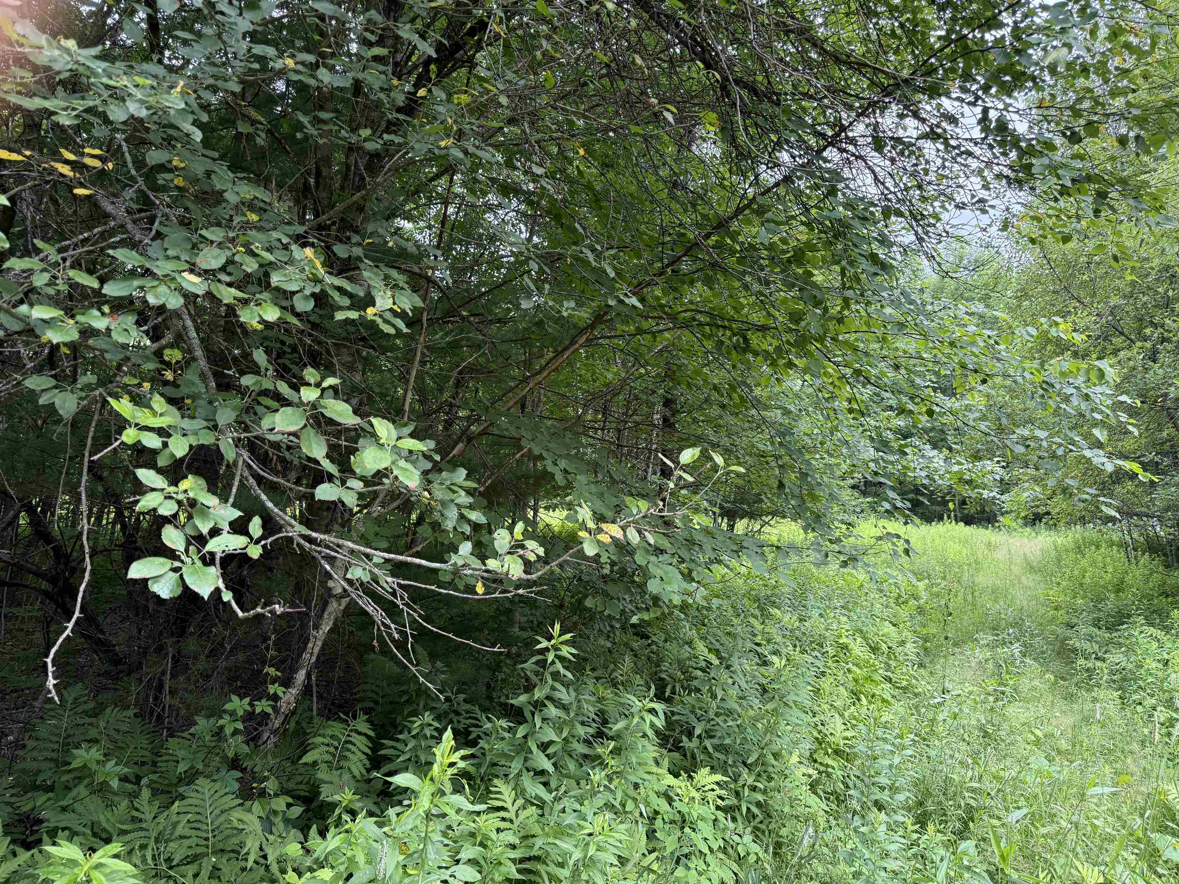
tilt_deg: +5.7
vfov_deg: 56.8
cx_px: 590
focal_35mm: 24
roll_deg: +1.3
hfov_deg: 71.6
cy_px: 442
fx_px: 817
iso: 125
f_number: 1.78
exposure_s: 1/243
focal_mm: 6.76
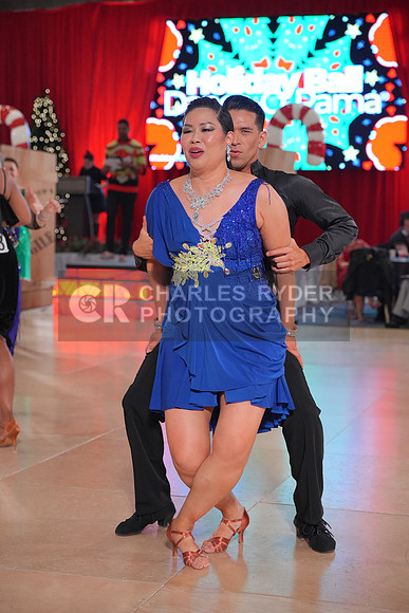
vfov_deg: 28.8
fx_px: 1192
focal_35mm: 70
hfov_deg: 19.5
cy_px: 306
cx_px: 204
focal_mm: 70
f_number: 4
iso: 2500
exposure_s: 1/400
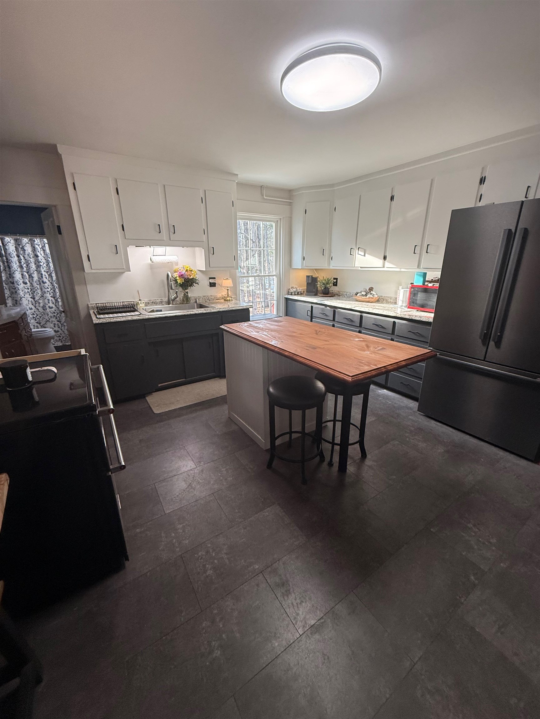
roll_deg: -0.2
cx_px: 270
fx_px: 291
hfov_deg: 85.7
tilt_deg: -17.2
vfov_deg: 102.1
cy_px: 360
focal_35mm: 14
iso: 250
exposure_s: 1/120
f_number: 2.2
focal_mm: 2.22
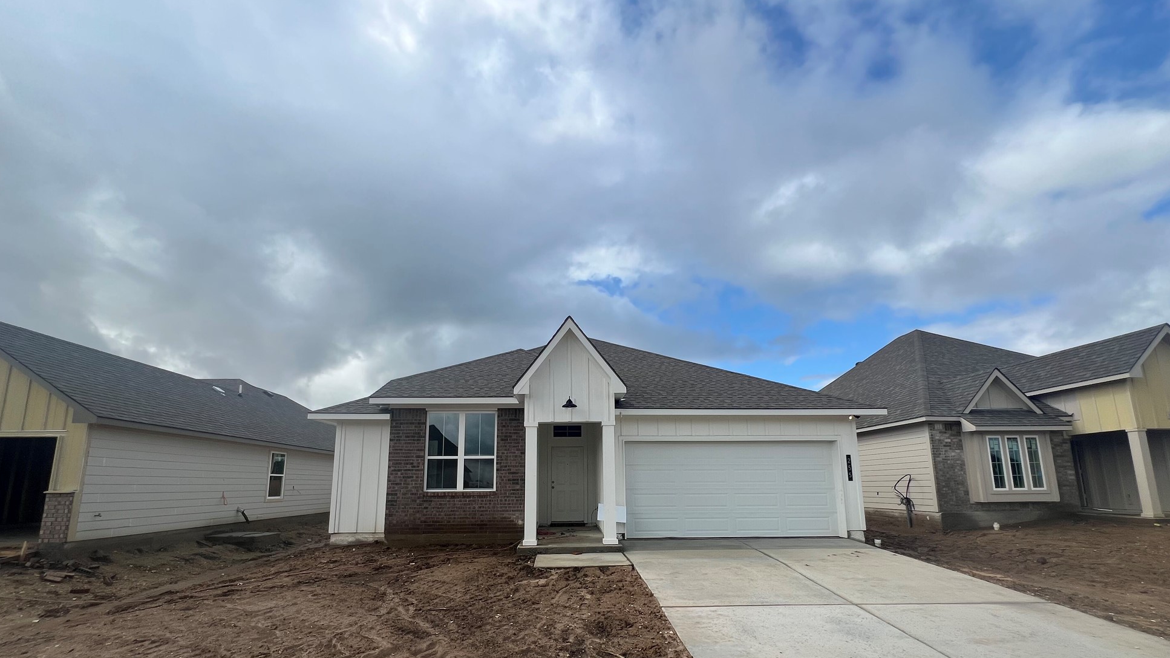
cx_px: 586
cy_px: 403
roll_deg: +1.5
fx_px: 465
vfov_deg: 69.6
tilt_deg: +8.9
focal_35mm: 15
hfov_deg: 103.0
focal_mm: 1.57
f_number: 1.8
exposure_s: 1/1263
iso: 32
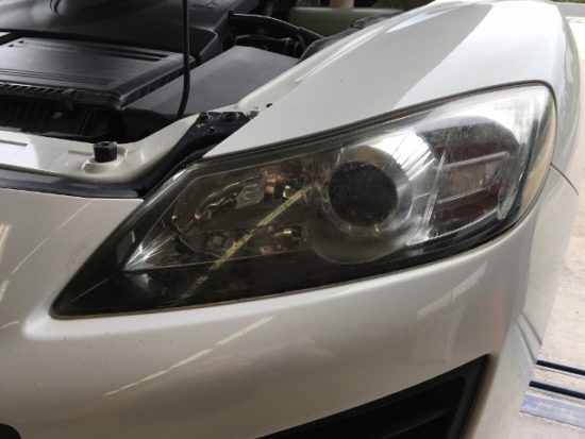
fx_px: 490
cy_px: 220
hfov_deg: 61.6
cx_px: 292
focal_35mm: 29
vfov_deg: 48.3
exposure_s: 1/411
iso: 25
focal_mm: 4.15
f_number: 2.2
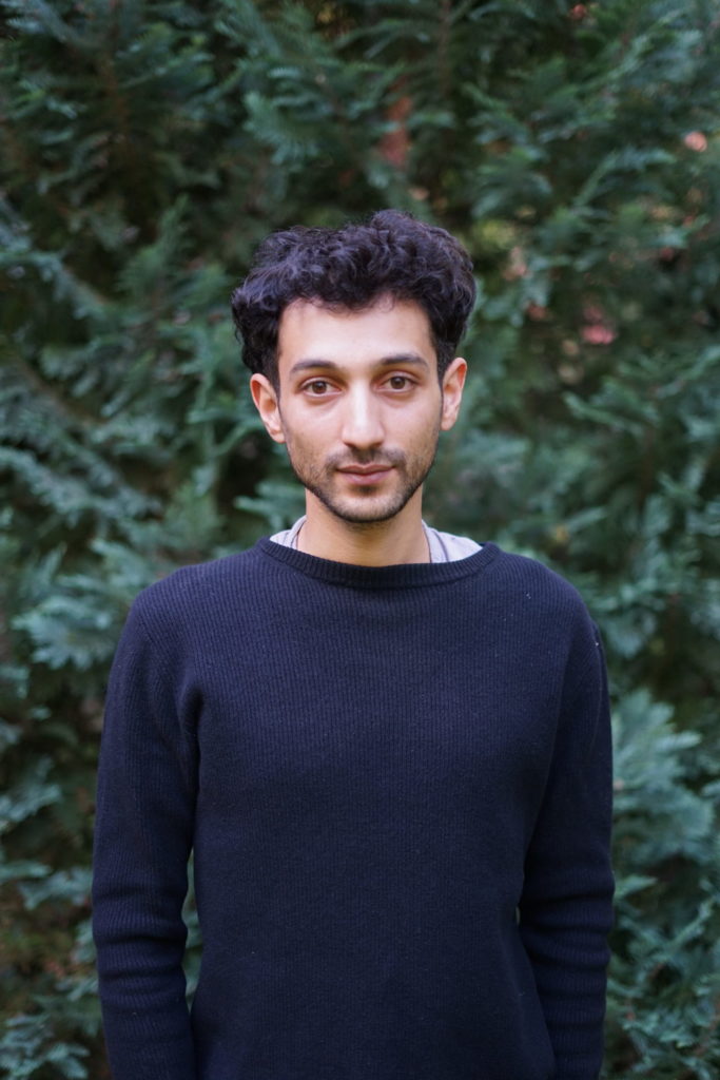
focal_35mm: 50
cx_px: 360
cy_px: 540
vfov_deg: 39.6
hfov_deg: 27.0
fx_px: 1499
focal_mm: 50
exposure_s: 1/400
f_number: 1.8
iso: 640
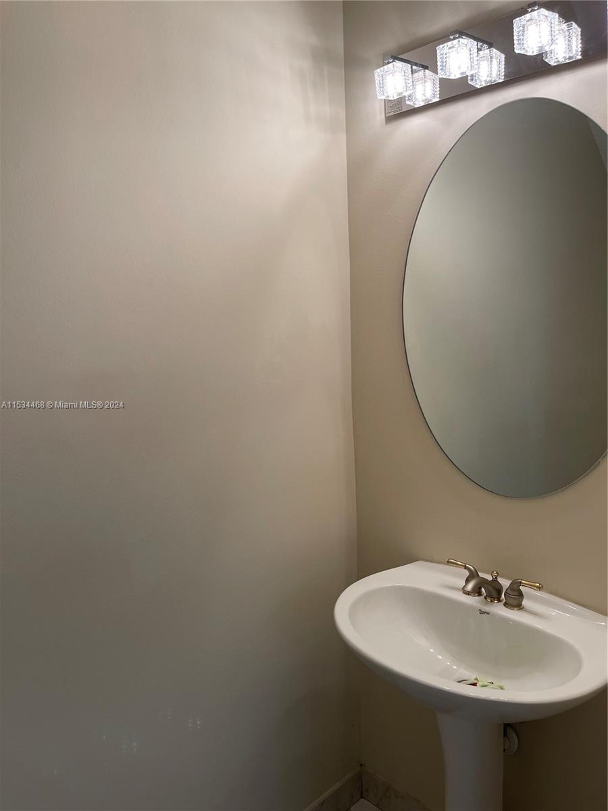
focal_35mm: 26
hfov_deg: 53.1
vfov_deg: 67.3
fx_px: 609
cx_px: 304
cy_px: 406
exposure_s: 1/120
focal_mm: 5.1
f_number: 1.6
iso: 40
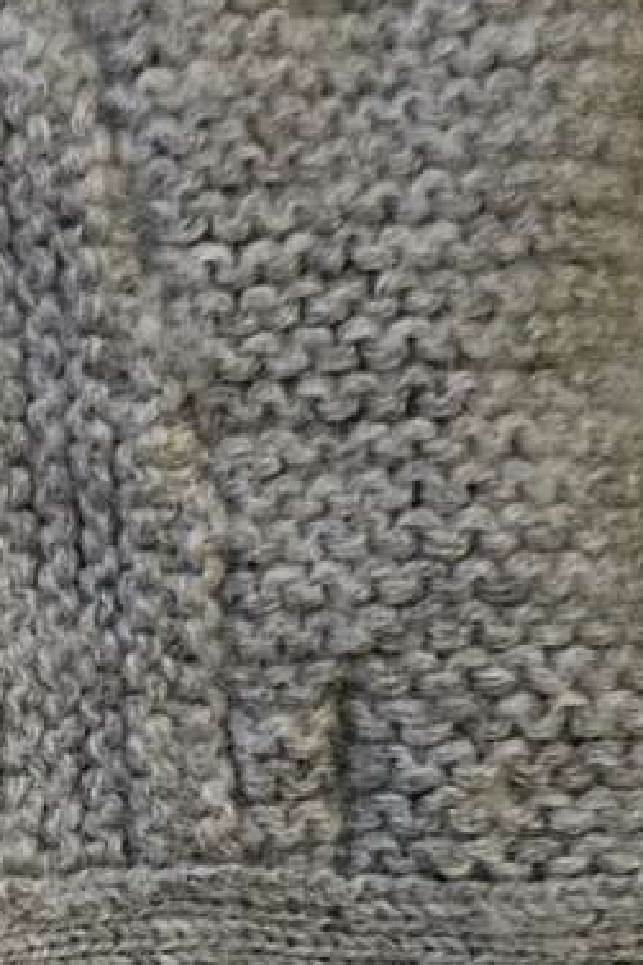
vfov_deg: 19.2
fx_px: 2815
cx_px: -377
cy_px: 795
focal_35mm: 105
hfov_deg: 12.3
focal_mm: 5.4
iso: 800
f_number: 1.8
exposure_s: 1/25
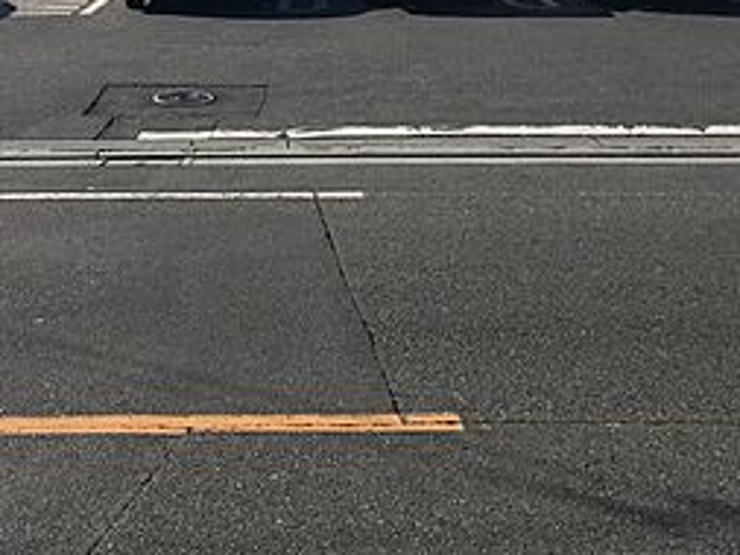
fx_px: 1519
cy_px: -63
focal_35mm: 71
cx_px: 290
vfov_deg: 19.8
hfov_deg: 27.3
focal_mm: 4.15
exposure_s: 1/1923
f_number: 2.2
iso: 25
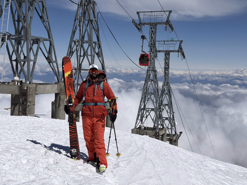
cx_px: 124
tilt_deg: -3.3
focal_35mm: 48
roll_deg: -1.7
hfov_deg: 39.7
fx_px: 343
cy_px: 92
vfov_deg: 30.3
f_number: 1.78
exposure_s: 1/20408
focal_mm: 6.76
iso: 80
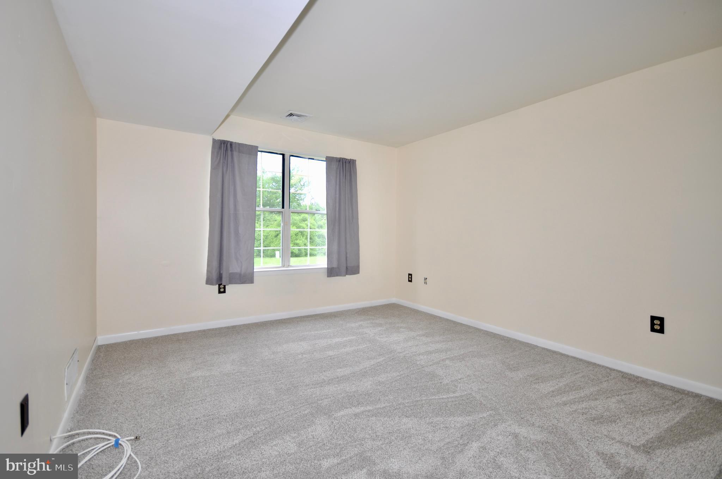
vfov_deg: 77.1
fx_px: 300
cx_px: 361
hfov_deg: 100.5
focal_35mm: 15
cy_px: 240
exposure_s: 1/60
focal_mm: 10
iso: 100
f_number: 4
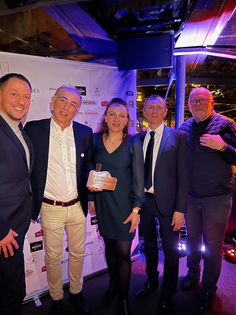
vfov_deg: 67.3
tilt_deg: -7.7
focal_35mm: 26
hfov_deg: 53.1
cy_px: 158
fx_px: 236
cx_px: 118
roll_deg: +1.0
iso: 2500
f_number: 1.5
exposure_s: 1/14
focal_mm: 5.7
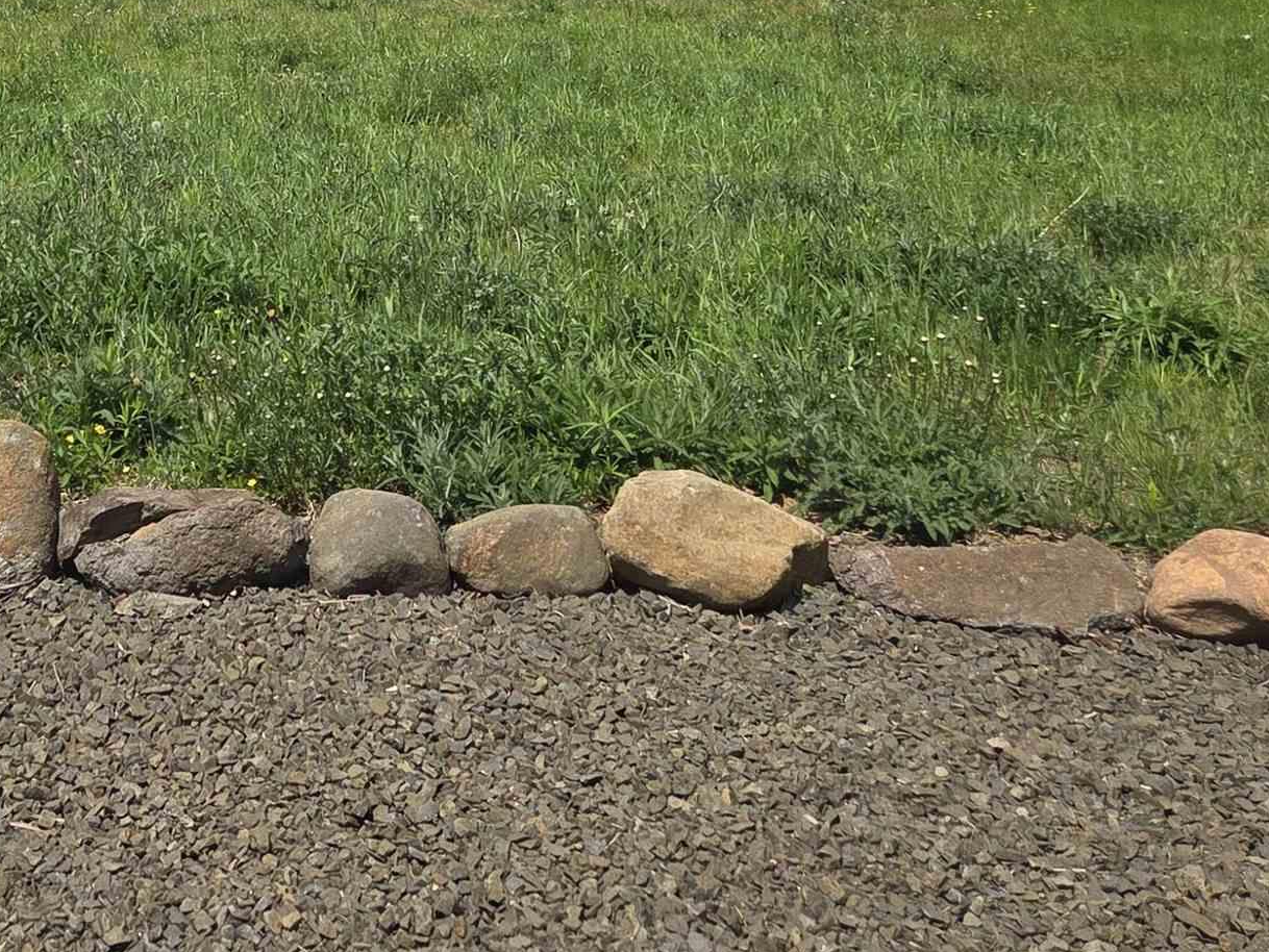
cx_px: 239
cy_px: -228
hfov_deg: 32.3
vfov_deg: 22.9
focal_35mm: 58
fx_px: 2127
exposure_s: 1/6839
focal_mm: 5.4
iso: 80
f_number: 1.8
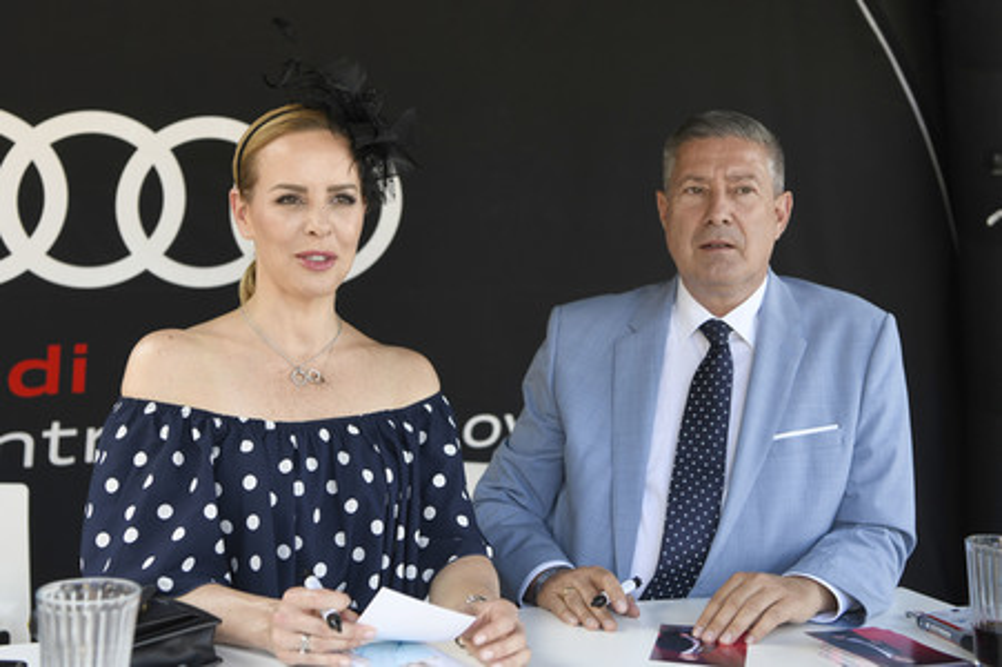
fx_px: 1391
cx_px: 501
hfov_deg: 39.6
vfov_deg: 27.0
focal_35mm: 50
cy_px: 334
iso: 640
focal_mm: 50
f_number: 4
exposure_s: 1/640
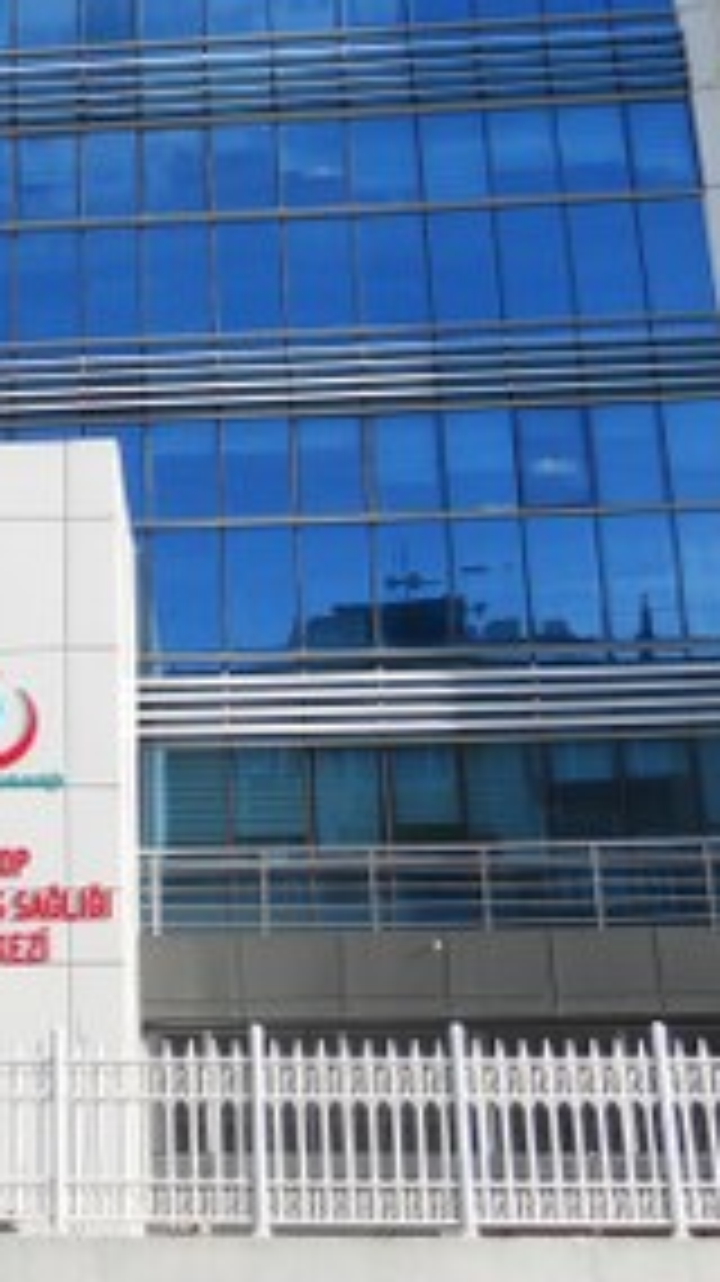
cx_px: -36
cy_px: 274
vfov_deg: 31.2
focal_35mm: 66
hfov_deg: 17.7
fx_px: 2243
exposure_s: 1/500
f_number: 3.2
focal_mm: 4.9
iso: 80
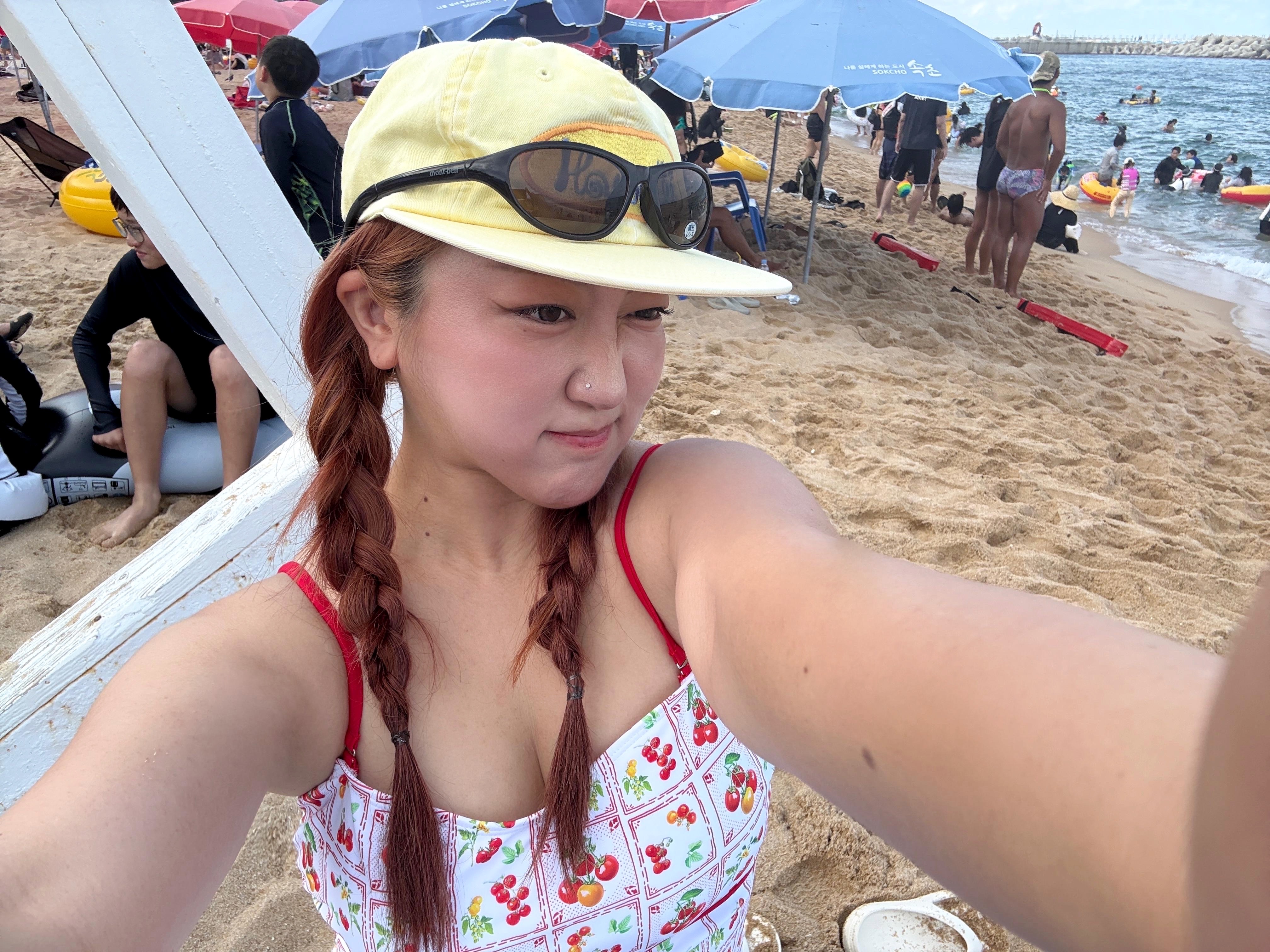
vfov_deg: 58.9
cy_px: 476
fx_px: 844
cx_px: 635
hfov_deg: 73.9
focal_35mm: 23
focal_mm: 2.69
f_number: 1.9
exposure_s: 1/466
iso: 25
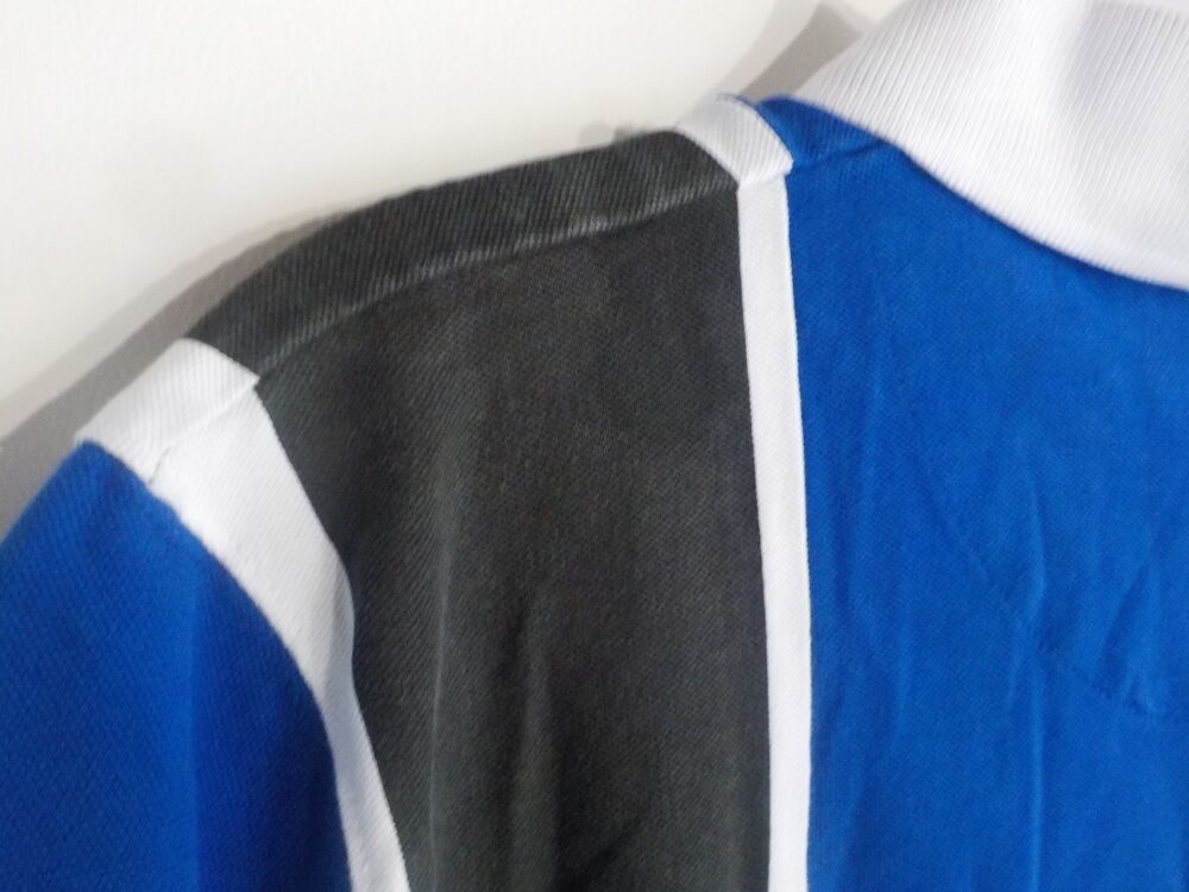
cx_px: 594
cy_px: 446
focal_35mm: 30
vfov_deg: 46.8
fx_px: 1030
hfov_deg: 60.0
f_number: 3.3
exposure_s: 1/8
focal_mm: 4.1
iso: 800
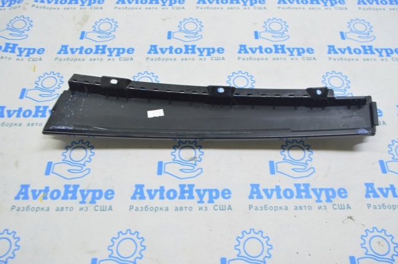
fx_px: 331
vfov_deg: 43.5
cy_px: 132
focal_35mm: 30
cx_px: 199
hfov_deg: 62.0
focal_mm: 20
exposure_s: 1/20
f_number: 5.6
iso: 400
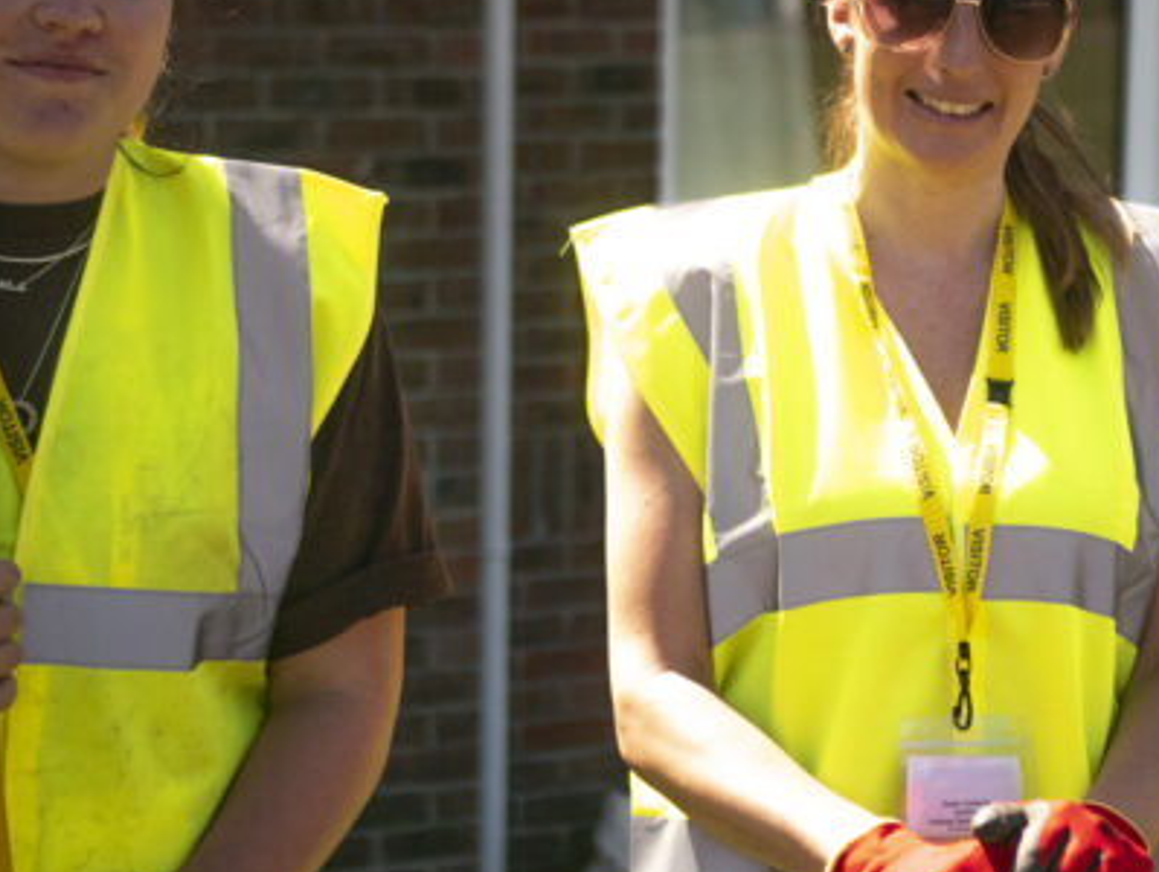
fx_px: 3854
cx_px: 908
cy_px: 403
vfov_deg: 12.9
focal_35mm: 115
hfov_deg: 17.0
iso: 400
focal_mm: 25
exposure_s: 1/16000
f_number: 1.7
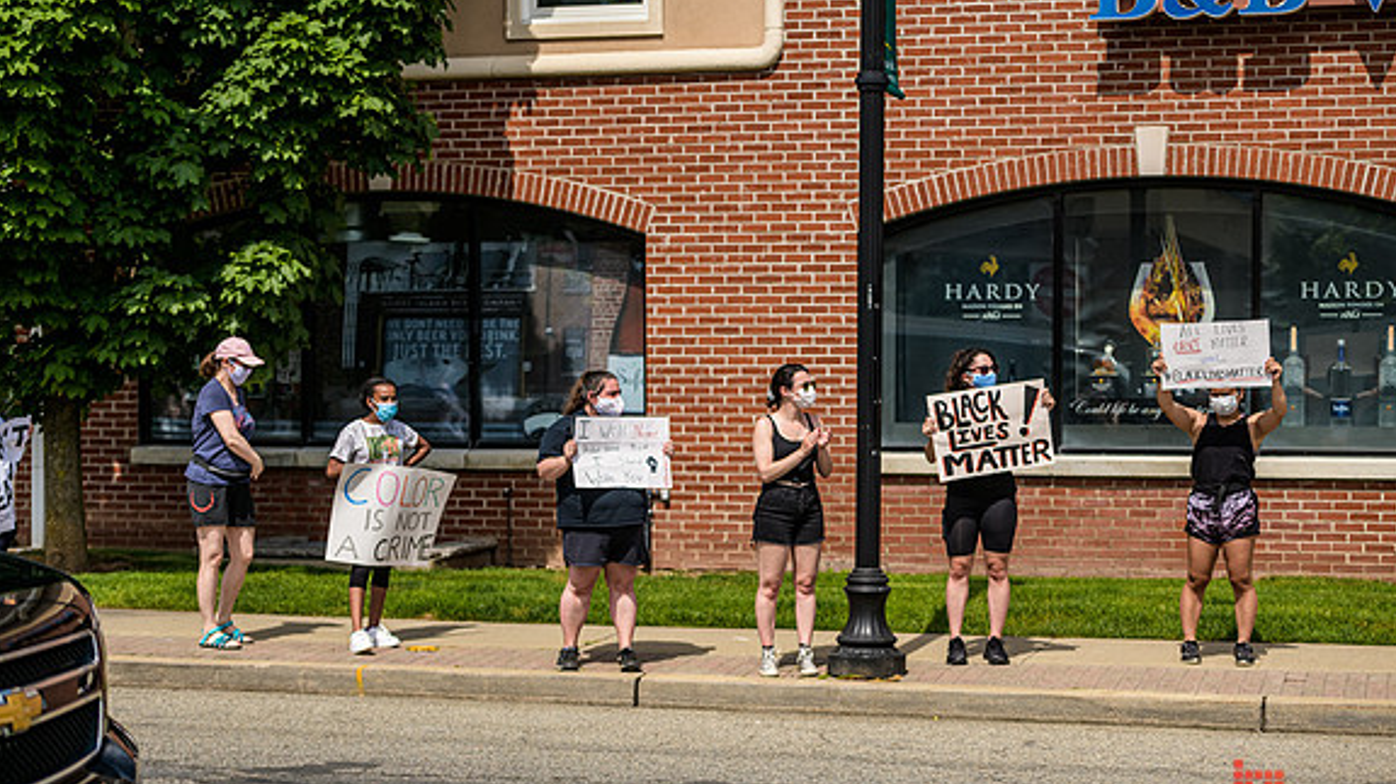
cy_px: 416
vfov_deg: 16.3
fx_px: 2738
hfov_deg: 28.6
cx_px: 702
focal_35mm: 74
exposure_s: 1/5000
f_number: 3.2
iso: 200
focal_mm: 70
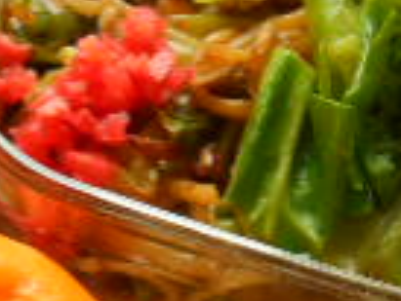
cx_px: -460
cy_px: 108
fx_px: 2493
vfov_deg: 6.9
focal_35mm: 215
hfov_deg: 8.6
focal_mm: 8.3
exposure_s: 1/30
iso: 160
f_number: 4
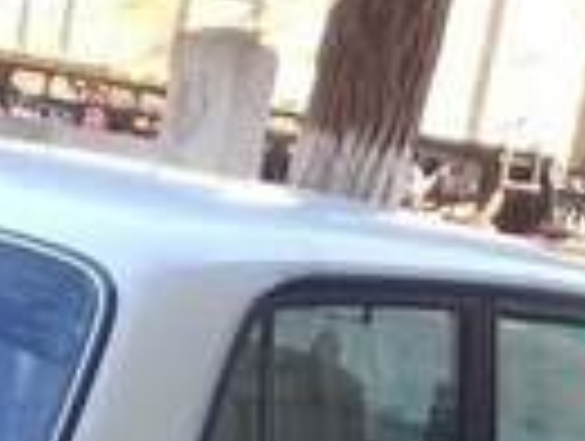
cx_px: 104
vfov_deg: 9.1
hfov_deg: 12.5
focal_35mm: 157
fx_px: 2658
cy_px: 799
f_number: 2.2
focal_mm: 3.3
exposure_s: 1/114
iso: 50
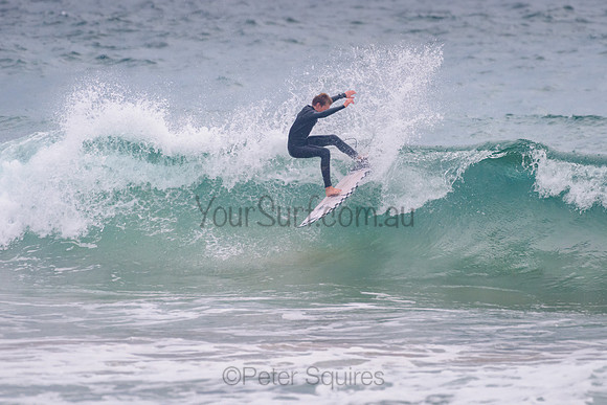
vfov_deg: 2.2
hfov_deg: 3.4
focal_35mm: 613
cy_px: 157
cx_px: 358
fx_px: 10336
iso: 1000
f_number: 5.6
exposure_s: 1/2000
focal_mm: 500
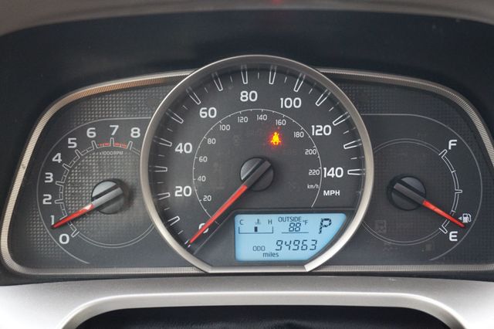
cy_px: 164
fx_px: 597
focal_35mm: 44
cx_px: 247
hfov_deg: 45.0
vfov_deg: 30.8
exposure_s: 1/60
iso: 1250
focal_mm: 29
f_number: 4.5
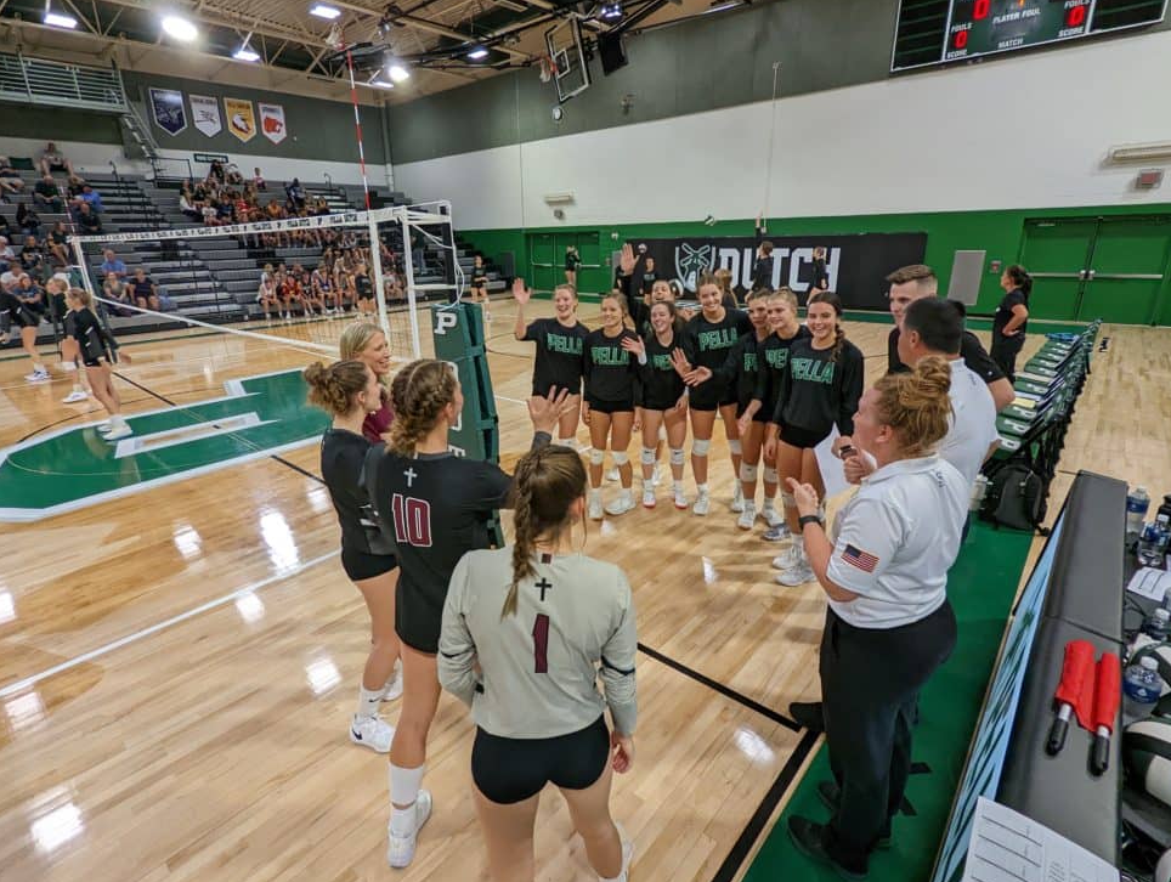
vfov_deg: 74.8
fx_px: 576
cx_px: 559
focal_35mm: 17
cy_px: 422
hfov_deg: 90.9
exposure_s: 1/239
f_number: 2.2
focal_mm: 2.35
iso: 225
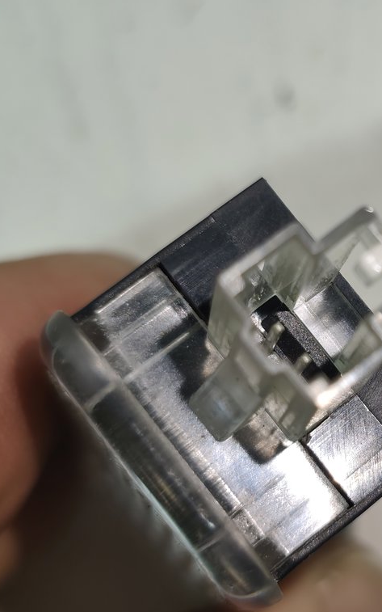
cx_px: 367
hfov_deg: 19.2
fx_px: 1100
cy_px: 307
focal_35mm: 66
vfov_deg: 31.1
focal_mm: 6.07
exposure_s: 1/100
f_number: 1.7
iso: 200
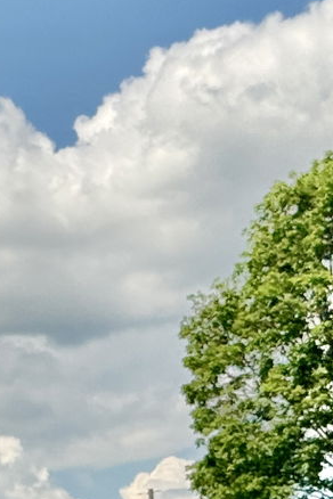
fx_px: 3038
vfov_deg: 9.2
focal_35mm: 219
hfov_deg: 6.0
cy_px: 639
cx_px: -452
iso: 64
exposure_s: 1/4049
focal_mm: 6.76
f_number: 1.78
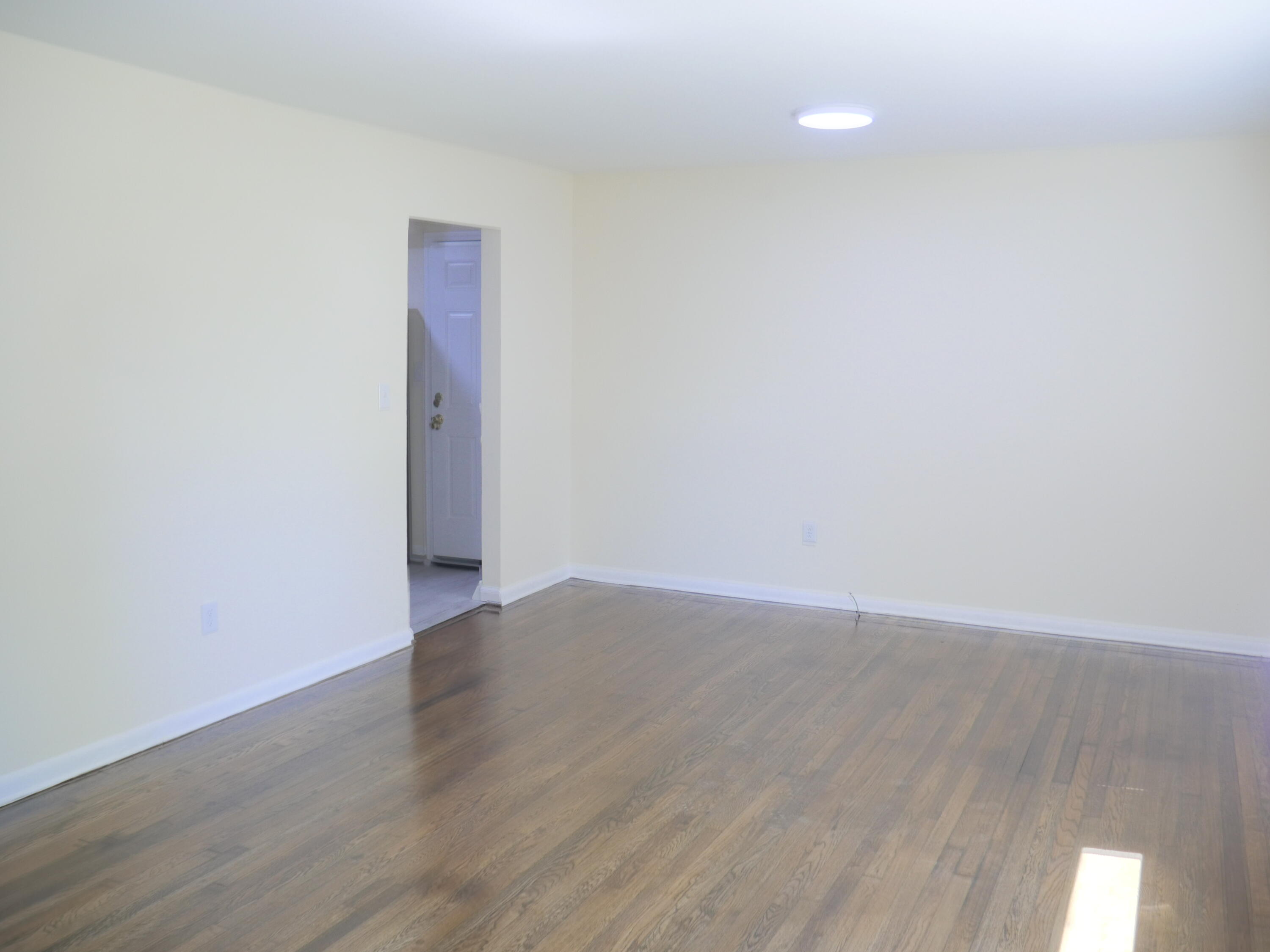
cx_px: 635
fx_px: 1101
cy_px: 476
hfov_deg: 60.0
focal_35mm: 30
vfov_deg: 46.8
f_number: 3.6
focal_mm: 15
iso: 800
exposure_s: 1/60
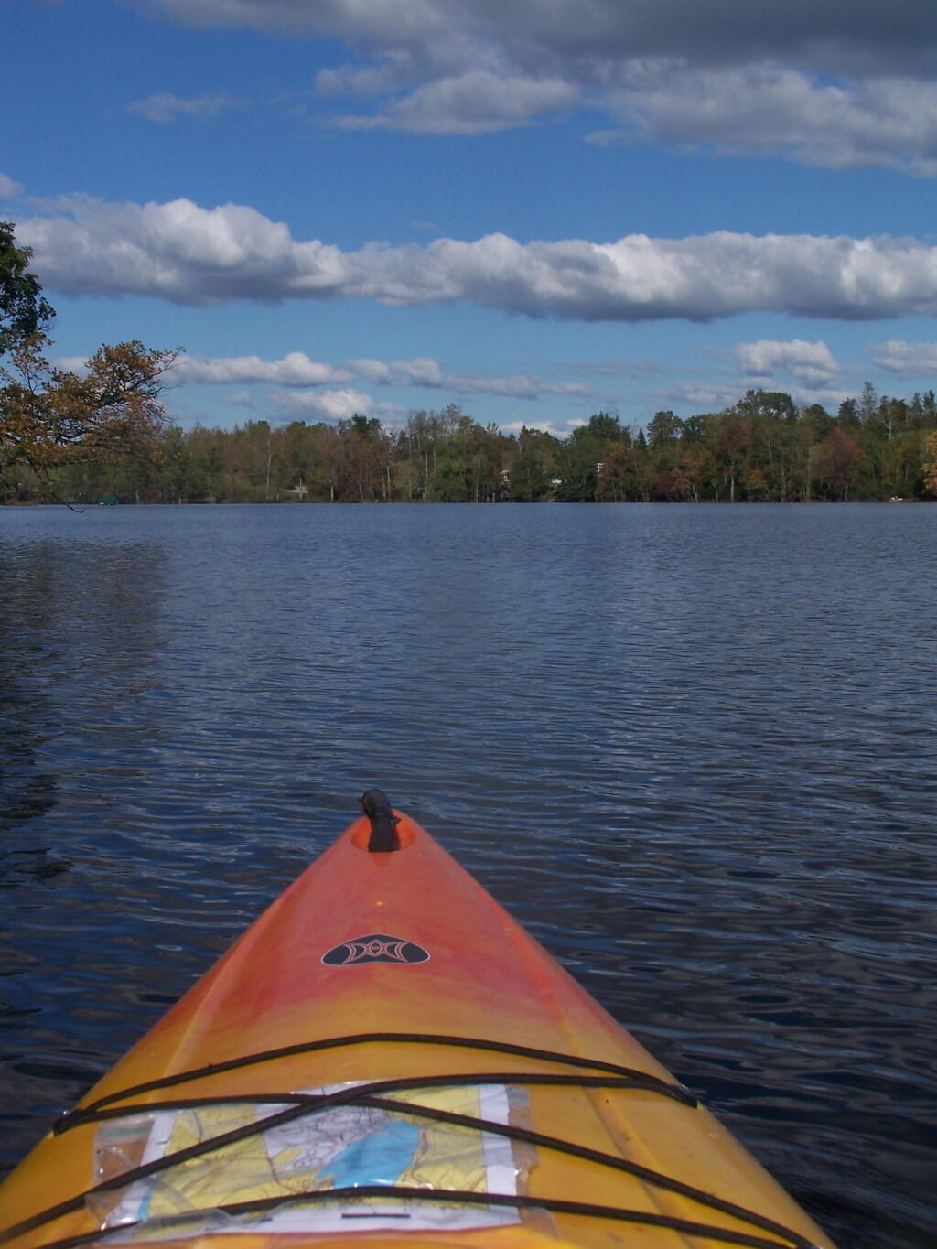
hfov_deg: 26.1
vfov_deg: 34.3
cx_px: 468
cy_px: 624
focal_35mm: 56
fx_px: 2021
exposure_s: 1/800
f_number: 6.3
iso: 80
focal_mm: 9.3
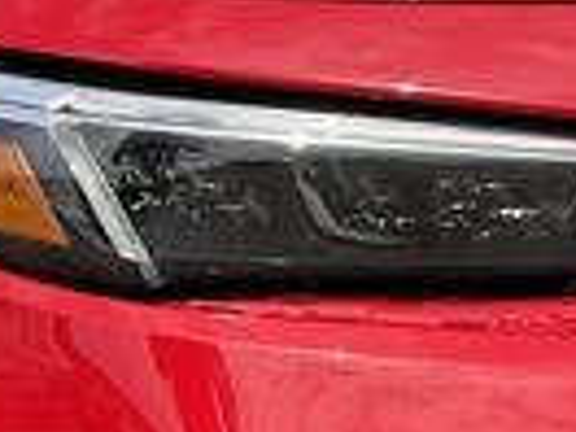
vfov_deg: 16.3
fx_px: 1464
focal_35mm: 88
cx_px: 249
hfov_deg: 22.2
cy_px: 476
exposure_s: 1/855
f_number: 1.8
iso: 25
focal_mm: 3
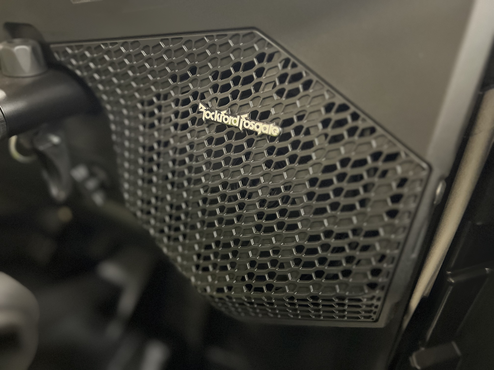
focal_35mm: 26
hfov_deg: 67.3
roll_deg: -2.1
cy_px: 185
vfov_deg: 53.1
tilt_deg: -31.0
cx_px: 247
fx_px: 371
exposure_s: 1/30
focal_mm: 5.7
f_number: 1.5
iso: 1000
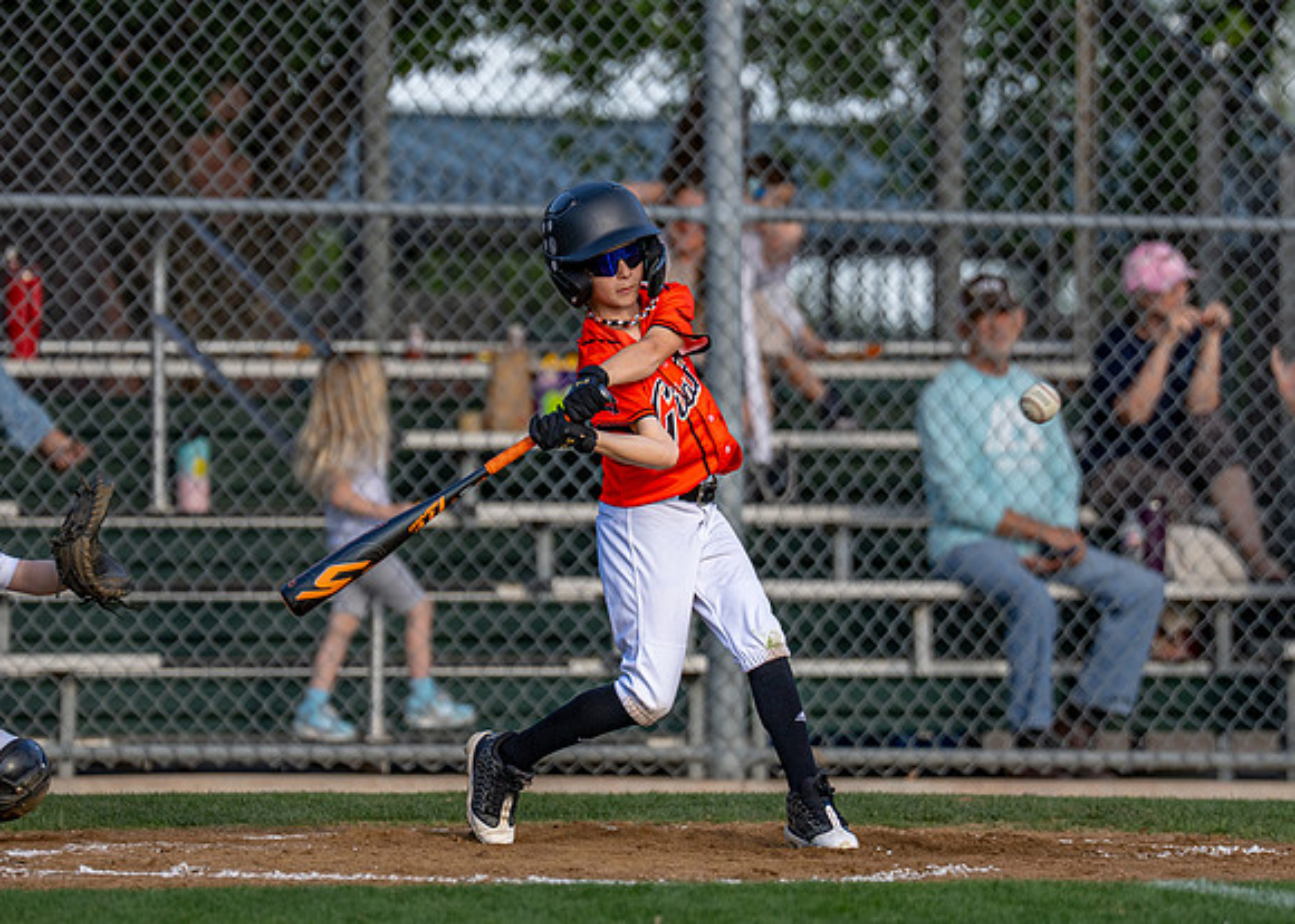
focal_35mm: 383
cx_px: 546
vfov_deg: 3.8
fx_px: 14098
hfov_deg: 5.3
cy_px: 353
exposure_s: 1/2500
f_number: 2.8
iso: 160
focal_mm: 200
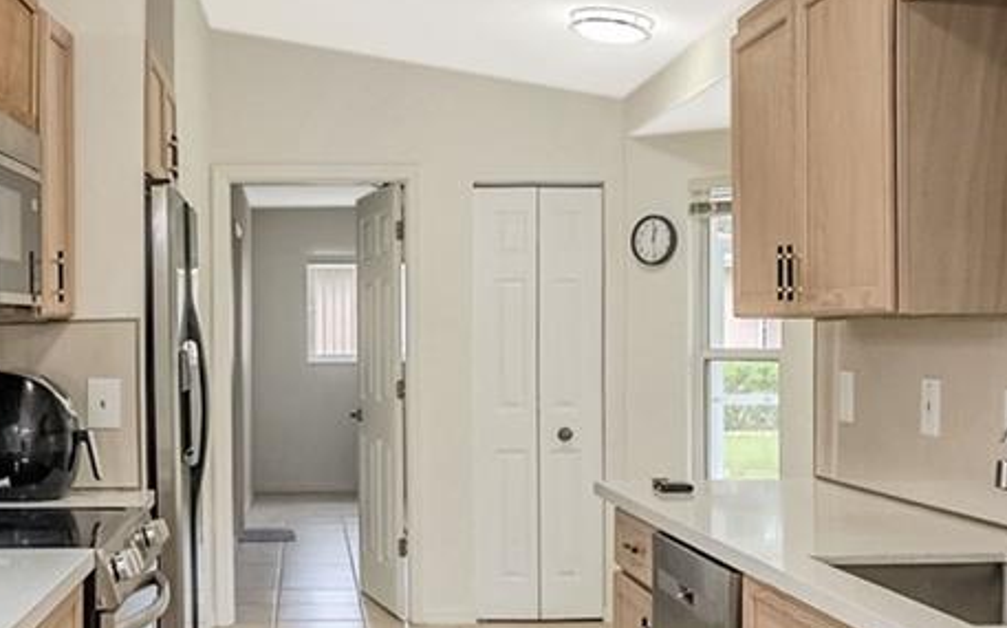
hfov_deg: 39.9
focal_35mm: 50
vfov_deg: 25.7
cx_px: 353
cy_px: 388
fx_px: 1371
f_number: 3.5
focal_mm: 14
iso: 3200
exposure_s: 1/8000
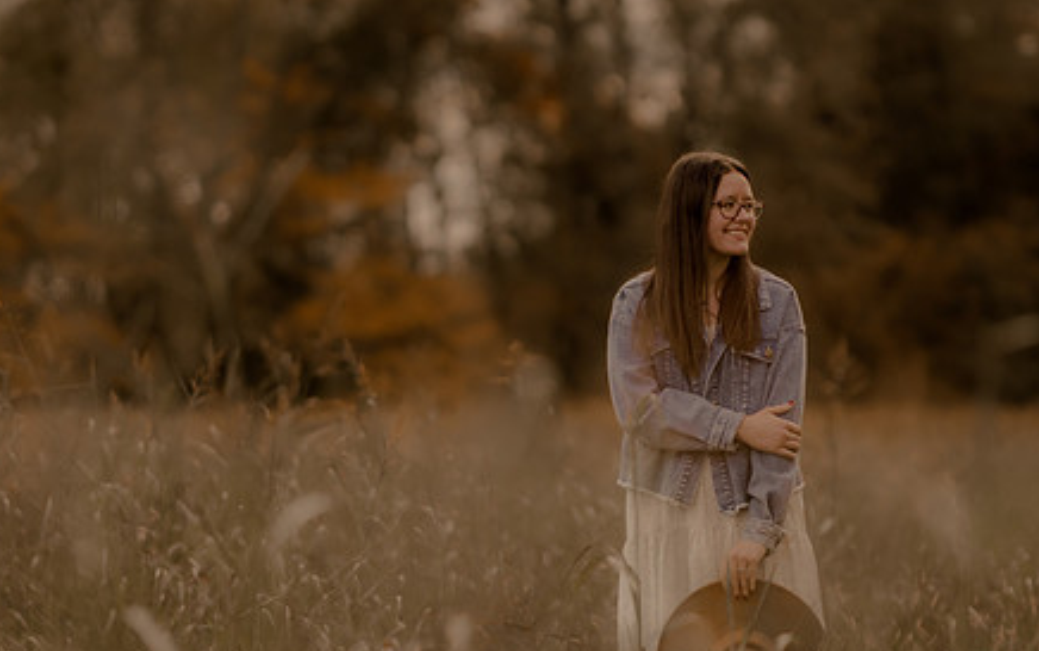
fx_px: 4873
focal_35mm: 172
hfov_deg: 12.2
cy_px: 360
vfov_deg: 7.6
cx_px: 541
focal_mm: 85
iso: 200
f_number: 1.4
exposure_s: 1/3200
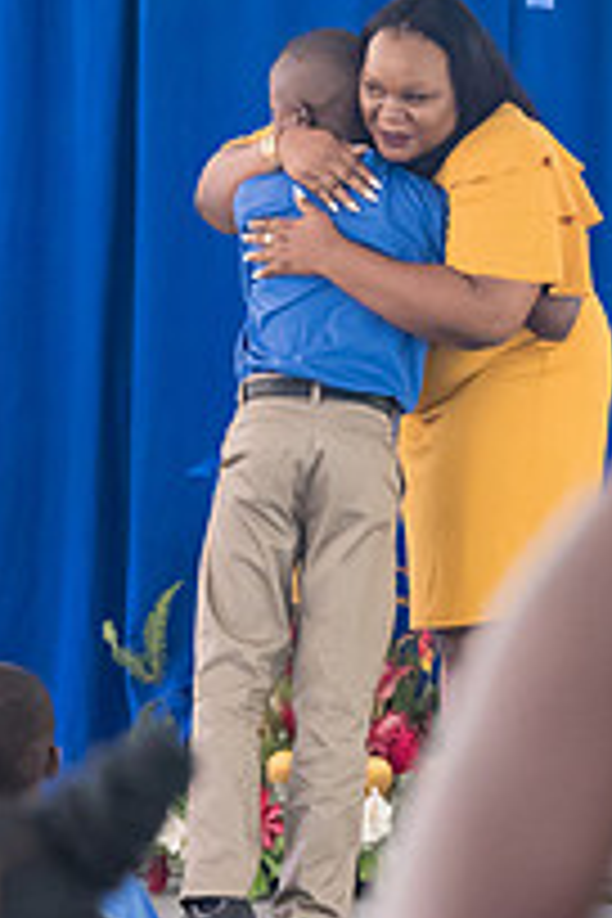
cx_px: 482
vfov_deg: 5.3
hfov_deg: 3.6
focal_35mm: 386
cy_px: 428
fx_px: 9842
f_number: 6.3
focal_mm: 175
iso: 10000
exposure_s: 1/200
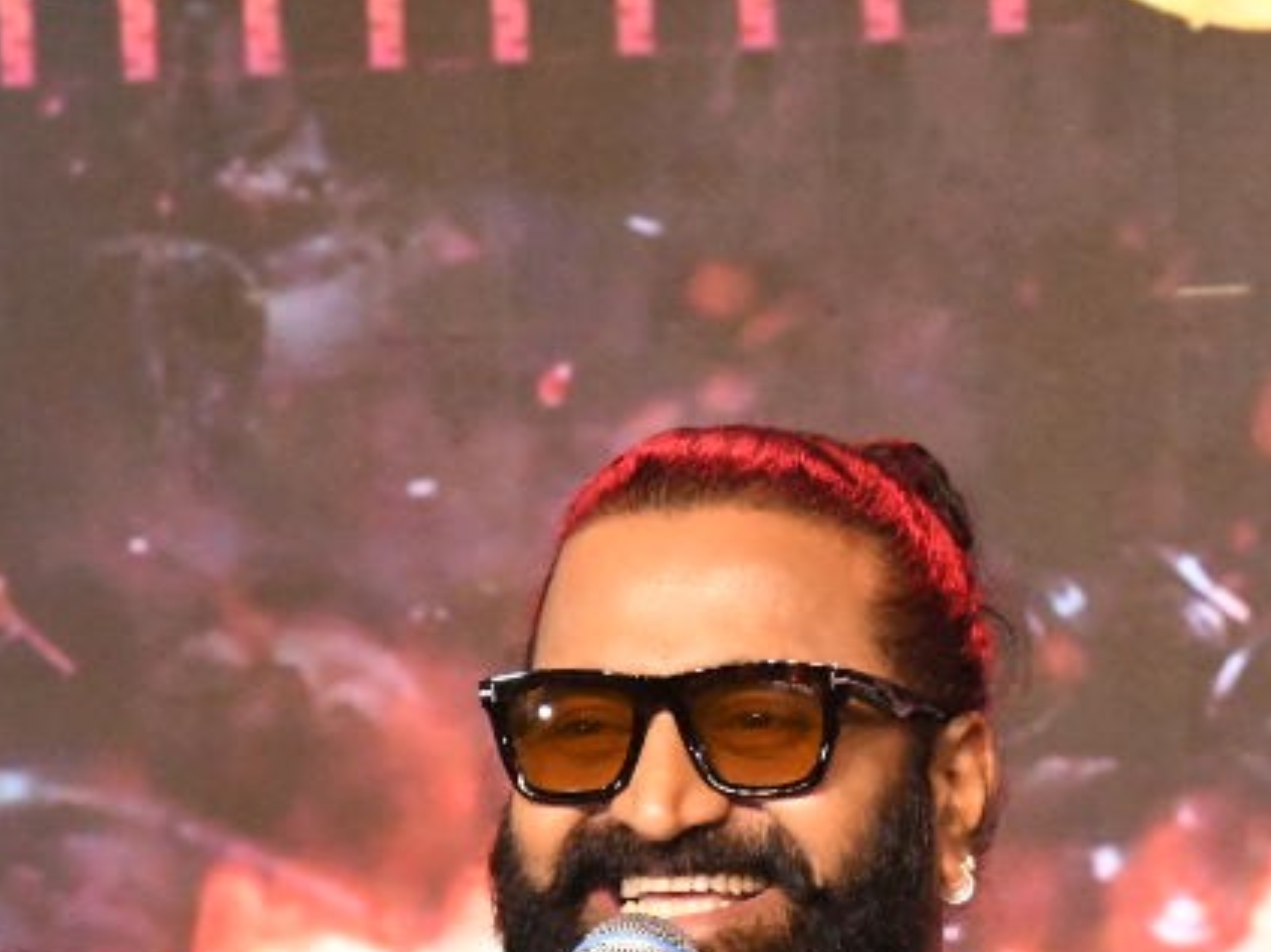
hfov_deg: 7.1
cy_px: 1467
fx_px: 10165
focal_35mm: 277
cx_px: 1063
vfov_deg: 5.3
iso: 5000
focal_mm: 75
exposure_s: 1/125
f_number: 11
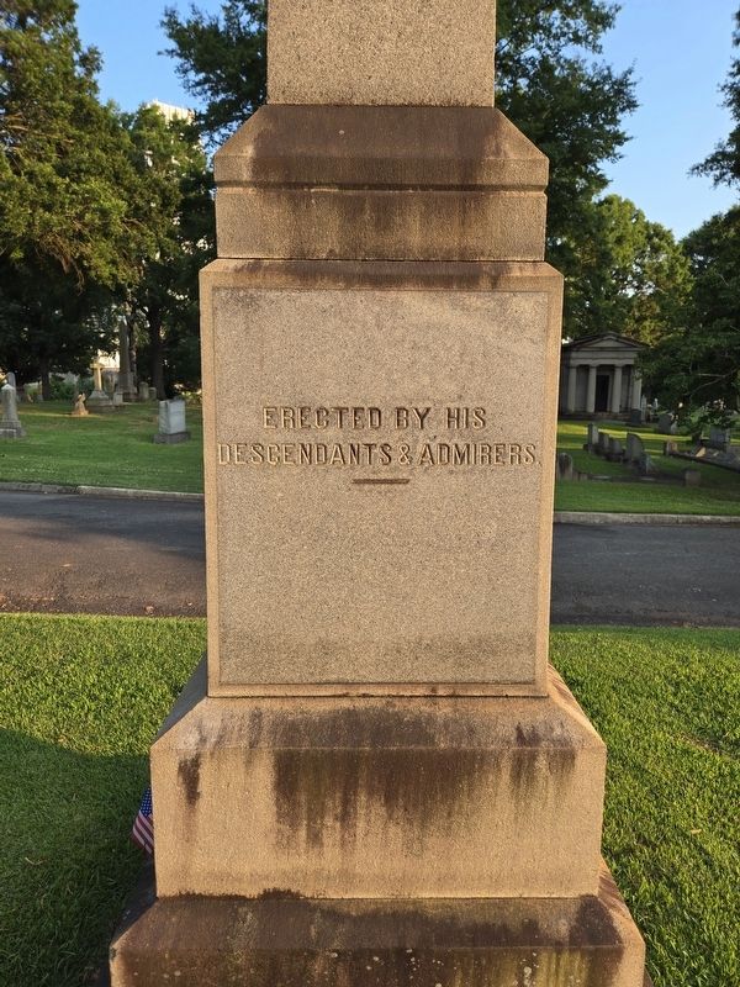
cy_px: 494
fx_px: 656
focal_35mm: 23
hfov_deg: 58.9
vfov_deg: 73.9
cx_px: 370
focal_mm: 5.4
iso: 25
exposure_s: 1/332
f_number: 1.8
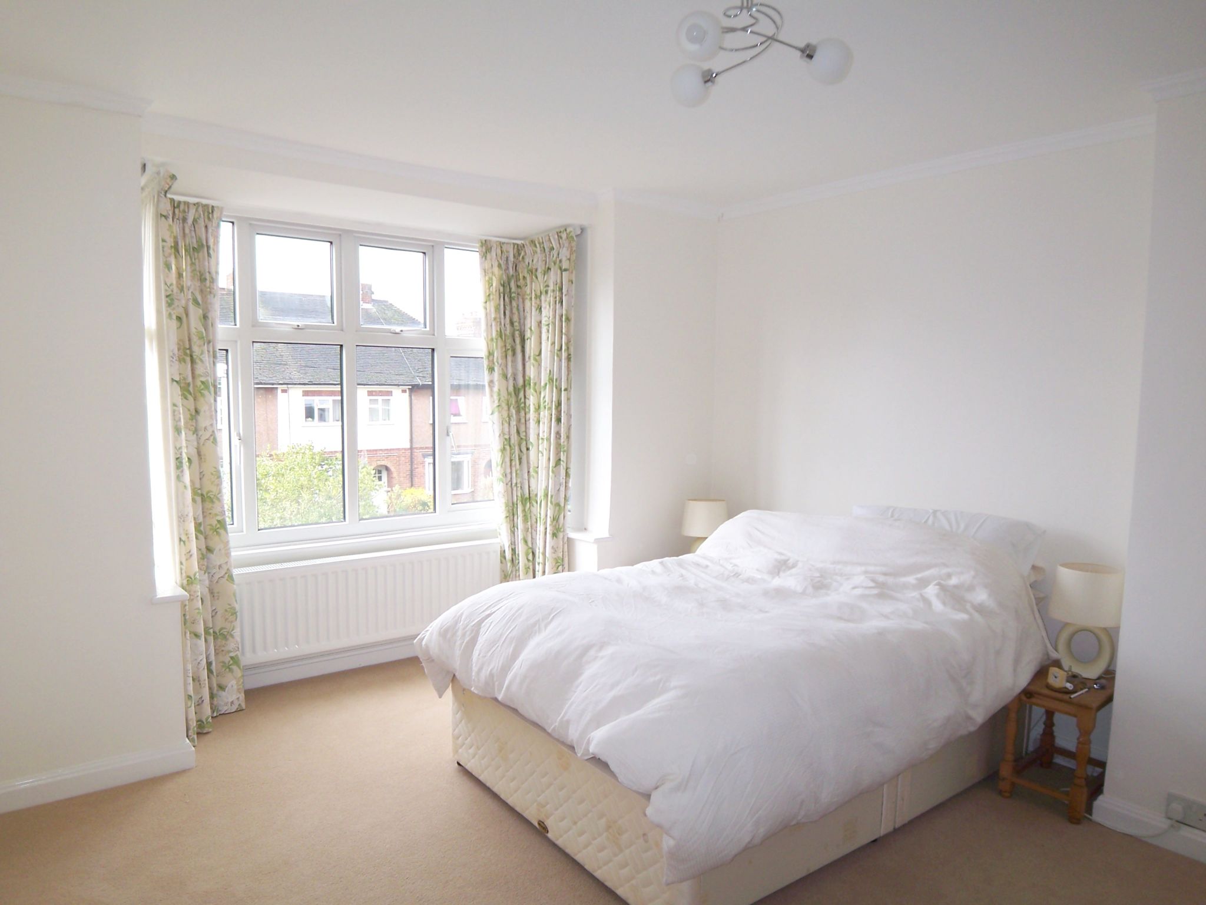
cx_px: 603
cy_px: 452
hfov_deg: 73.9
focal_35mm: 23
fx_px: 801
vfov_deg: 58.9
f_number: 2.8
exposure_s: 1/80
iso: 50
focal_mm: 3.8
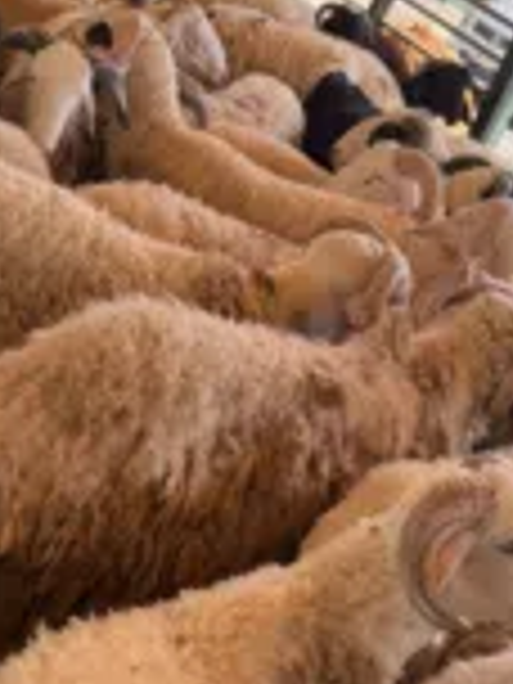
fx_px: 1245
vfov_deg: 30.5
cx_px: 302
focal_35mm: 63
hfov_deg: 23.3
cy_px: 454
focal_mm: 6.76
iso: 100
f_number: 1.78
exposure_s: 1/931
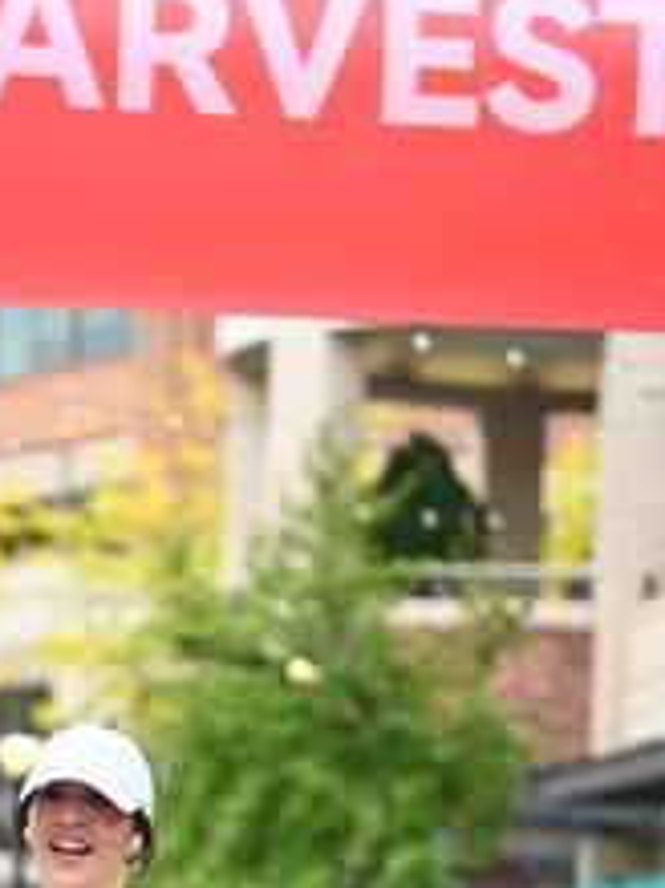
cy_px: 969
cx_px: 51
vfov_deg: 9.7
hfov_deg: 7.3
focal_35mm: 203
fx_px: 5205
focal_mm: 84
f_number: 2.8
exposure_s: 1/2000
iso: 640
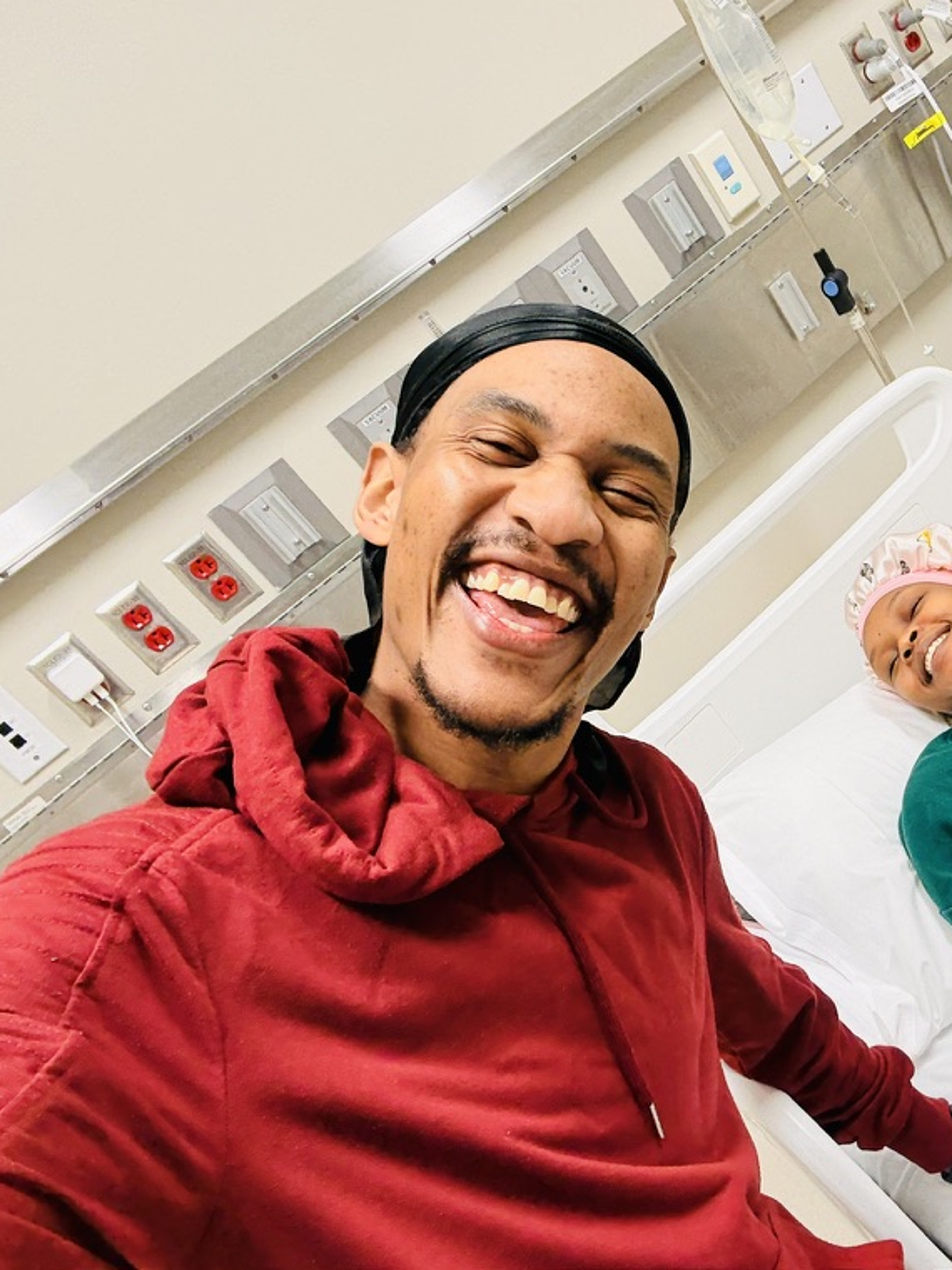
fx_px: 1137
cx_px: 800
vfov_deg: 58.4
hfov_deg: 42.8
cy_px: 630
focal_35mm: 31
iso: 80
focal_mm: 2.69
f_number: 1.9
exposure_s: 1/67
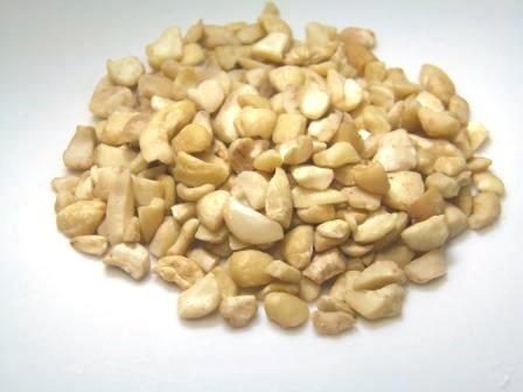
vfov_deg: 10.9
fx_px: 2055
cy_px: 196
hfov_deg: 14.5
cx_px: 262
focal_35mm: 136
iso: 125
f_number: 4.7
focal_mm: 25.2
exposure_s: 1/50
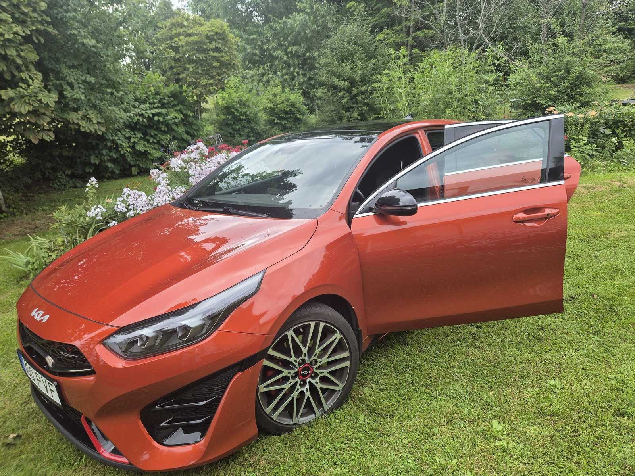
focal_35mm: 23
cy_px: 238
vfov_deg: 58.9
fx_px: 422
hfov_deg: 73.9
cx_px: 318
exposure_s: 1/180
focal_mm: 5.4
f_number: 1.8
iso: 64
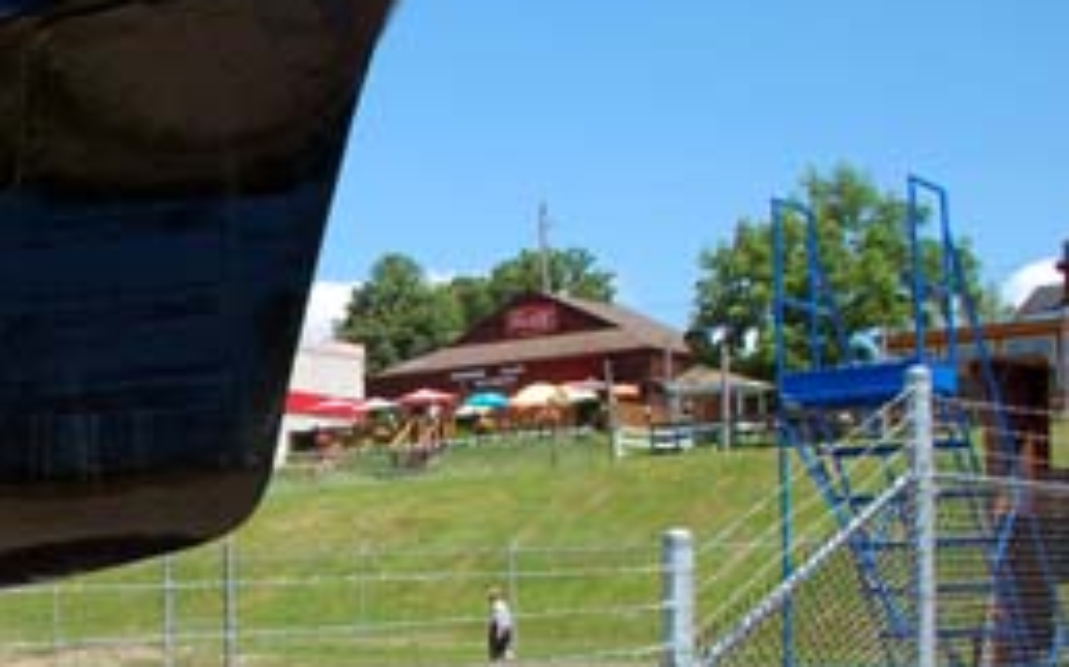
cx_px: -29
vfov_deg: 19.9
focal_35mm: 64
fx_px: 1864
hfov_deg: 29.6
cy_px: 611
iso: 220
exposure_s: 1/500
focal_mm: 18
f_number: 5.6
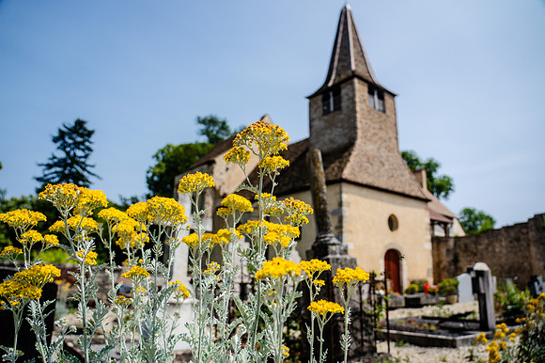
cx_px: 277
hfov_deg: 71.8
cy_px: 184
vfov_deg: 51.5
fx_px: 376
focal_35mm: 25
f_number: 4
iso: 160
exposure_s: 1/2000
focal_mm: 24
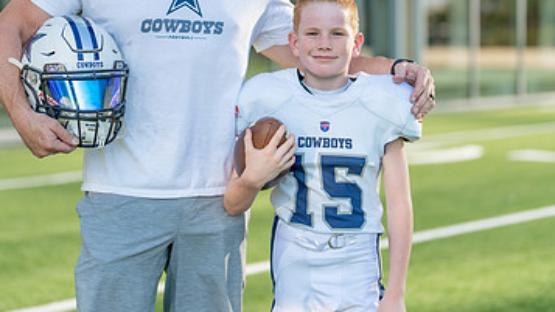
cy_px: 67
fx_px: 1354
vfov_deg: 13.1
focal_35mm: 92
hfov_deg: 23.1
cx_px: 239
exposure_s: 1/2500
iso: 100
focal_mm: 50
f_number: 1.2
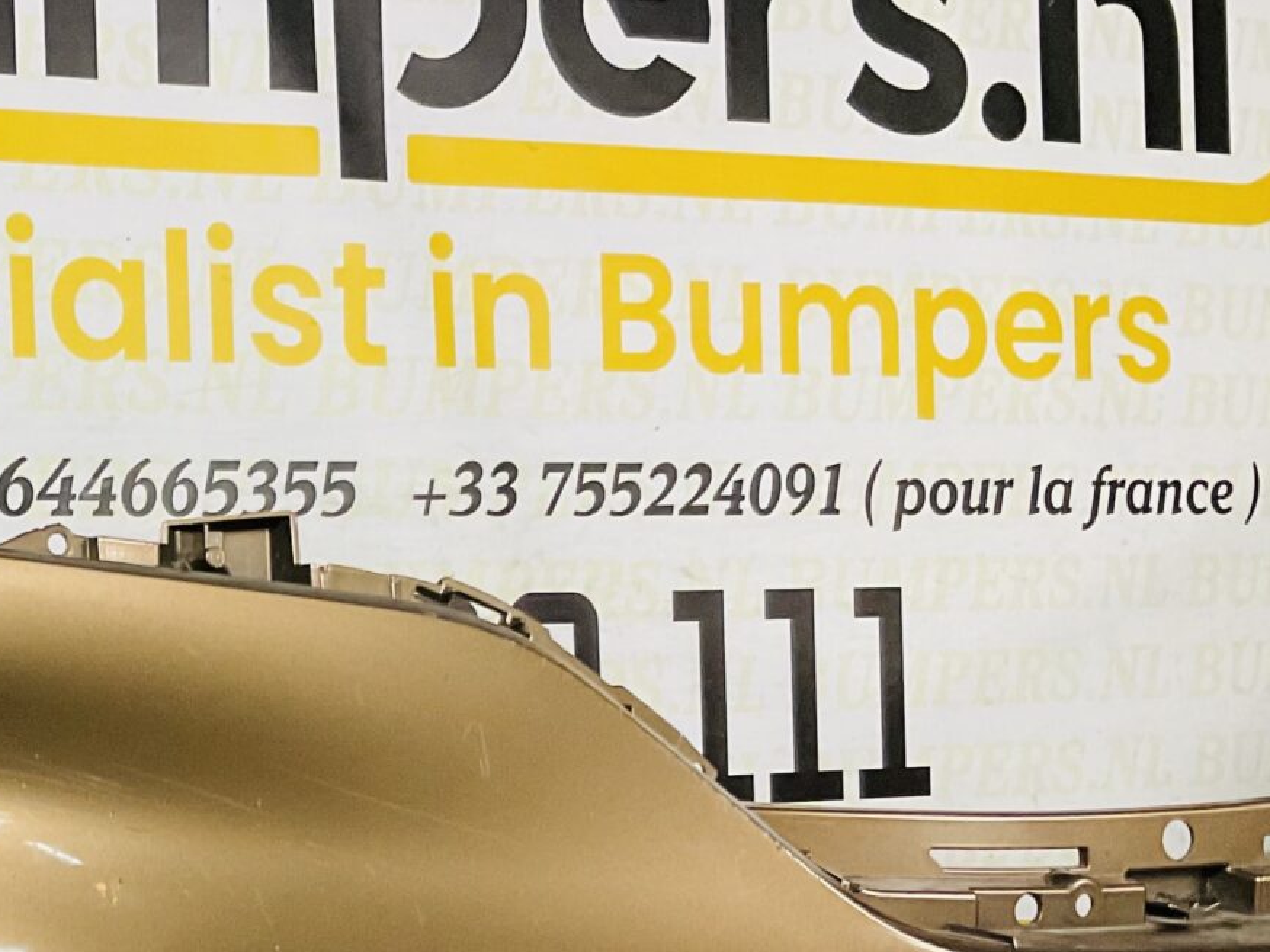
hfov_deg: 24.6
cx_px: -52
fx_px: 2751
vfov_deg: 19.4
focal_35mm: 75
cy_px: 765
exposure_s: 1/50
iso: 100
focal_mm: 3
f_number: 1.8
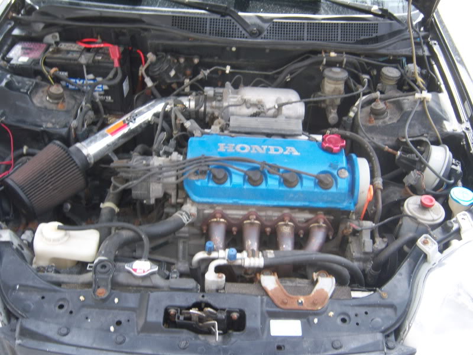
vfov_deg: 39.7
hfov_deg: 51.4
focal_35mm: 36
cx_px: 236
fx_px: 492
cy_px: 178
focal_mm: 7.5
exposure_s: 1/160
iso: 80
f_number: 2.8
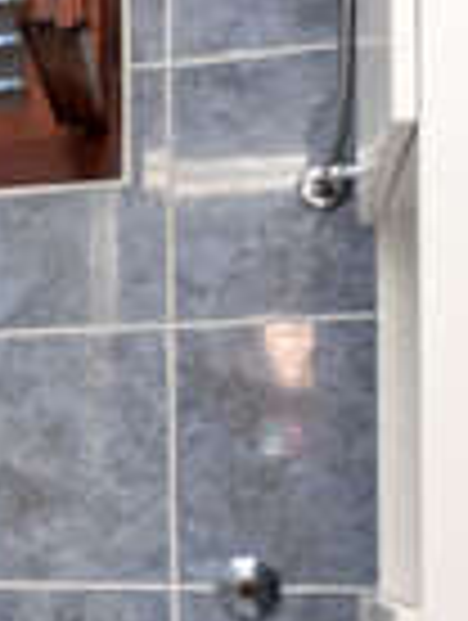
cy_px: 603
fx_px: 1438
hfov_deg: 15.7
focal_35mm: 80
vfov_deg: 23.5
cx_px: -385
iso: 200
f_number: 4.5
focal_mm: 10
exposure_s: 1/160
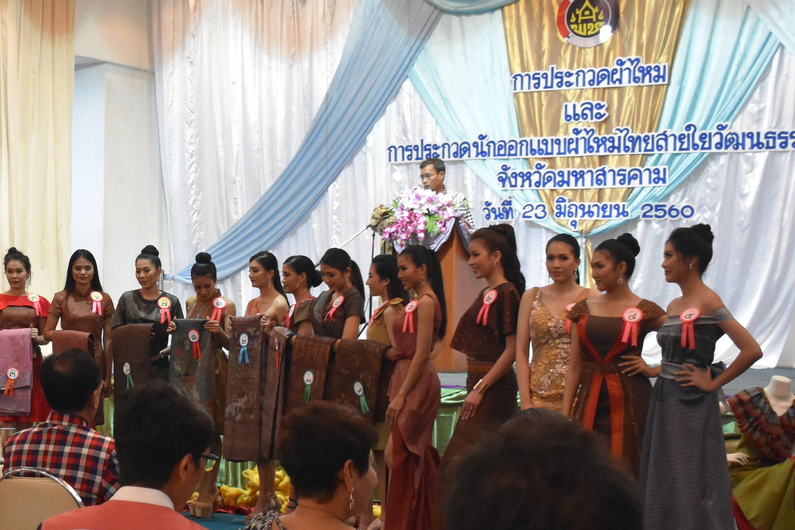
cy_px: 337
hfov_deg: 24.2
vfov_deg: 16.8
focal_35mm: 81
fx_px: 1789
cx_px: 55
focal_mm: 24
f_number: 3.8
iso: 2200
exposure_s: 1/60
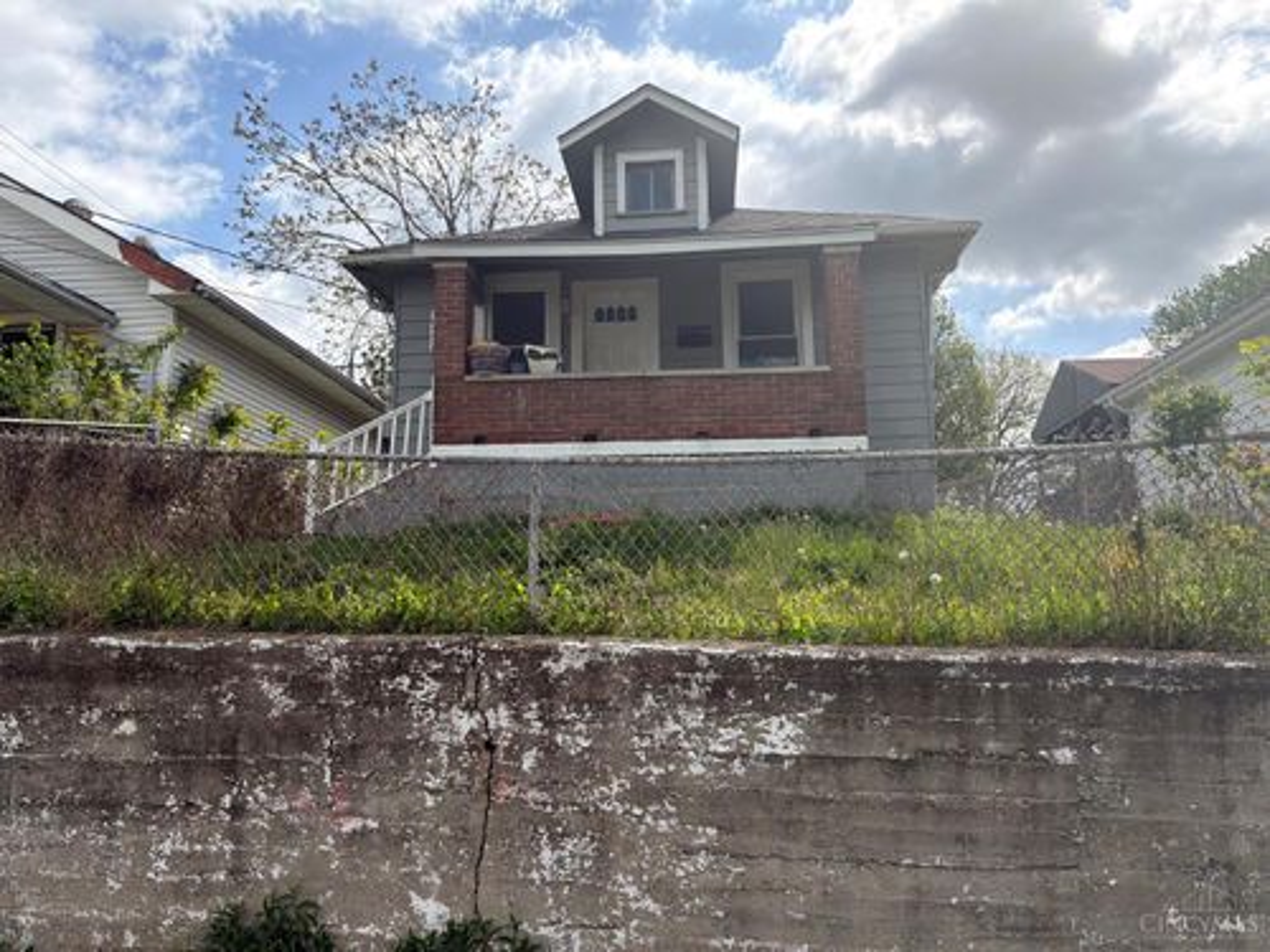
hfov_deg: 71.6
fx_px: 881
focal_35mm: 24
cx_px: 635
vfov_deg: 56.8
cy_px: 476
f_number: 1.78
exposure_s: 1/7353
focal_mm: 6.76
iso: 100
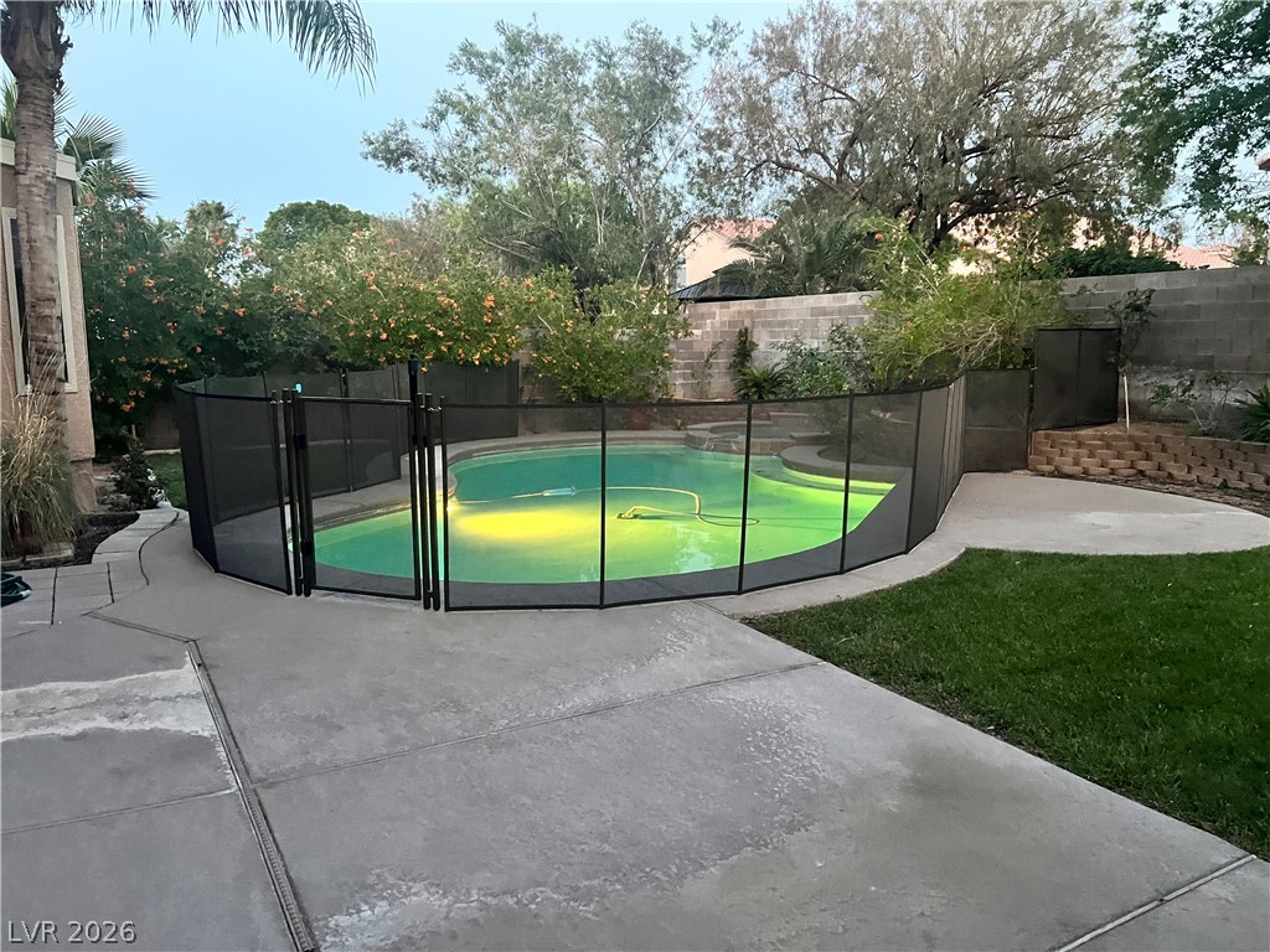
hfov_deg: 67.3
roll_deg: -0.1
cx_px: 635
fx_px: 954
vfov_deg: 53.1
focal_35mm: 26
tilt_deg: -6.8
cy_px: 476
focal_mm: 5.7
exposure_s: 1/30
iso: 640
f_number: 1.5
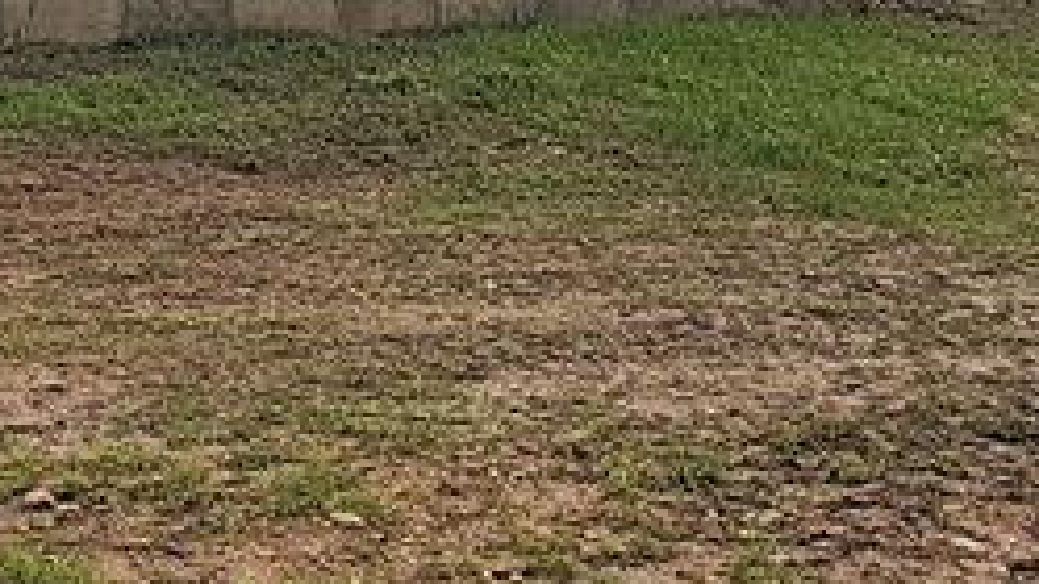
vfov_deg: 11.2
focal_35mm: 103
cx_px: -46
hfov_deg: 20.0
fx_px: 2837
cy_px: -334
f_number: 1.7
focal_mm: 6.3
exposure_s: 1/364
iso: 10
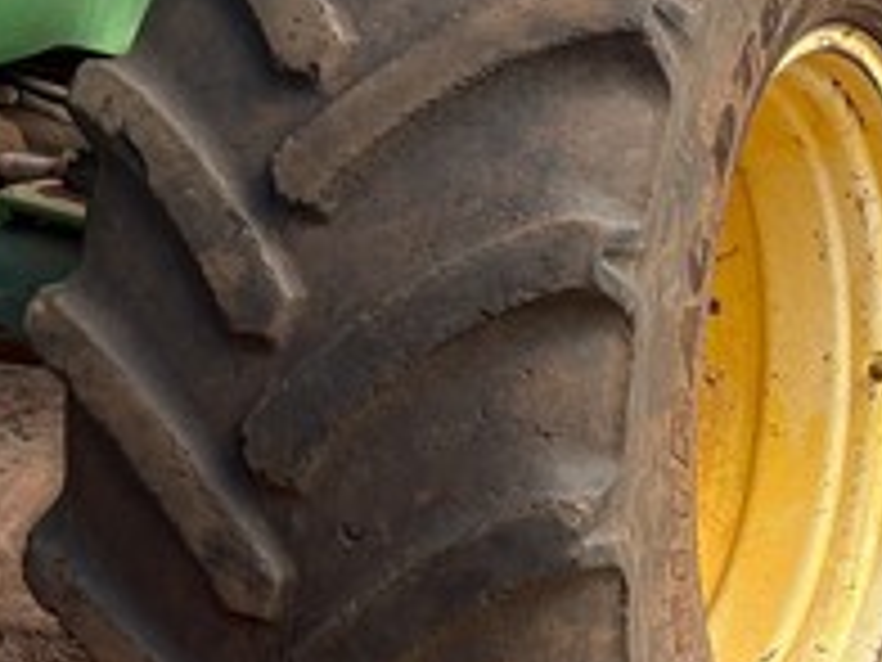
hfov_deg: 18.0
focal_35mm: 106
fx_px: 2701
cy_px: -180
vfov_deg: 13.5
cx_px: -58
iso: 64
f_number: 1.6
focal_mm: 5.96
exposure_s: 1/1032
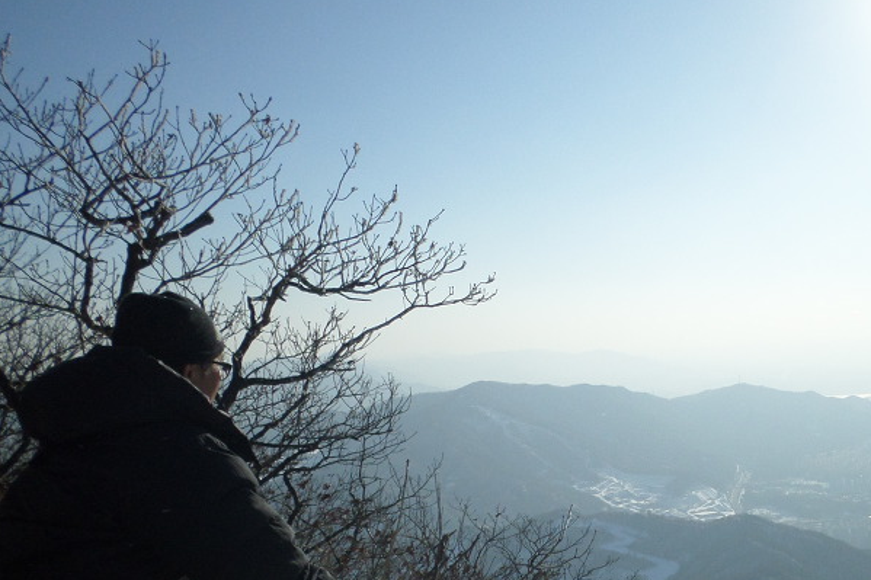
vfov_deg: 31.8
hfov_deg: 46.4
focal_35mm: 41
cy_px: 459
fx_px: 992
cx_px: 607
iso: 100
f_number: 9.2
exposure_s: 1/350
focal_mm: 4.5
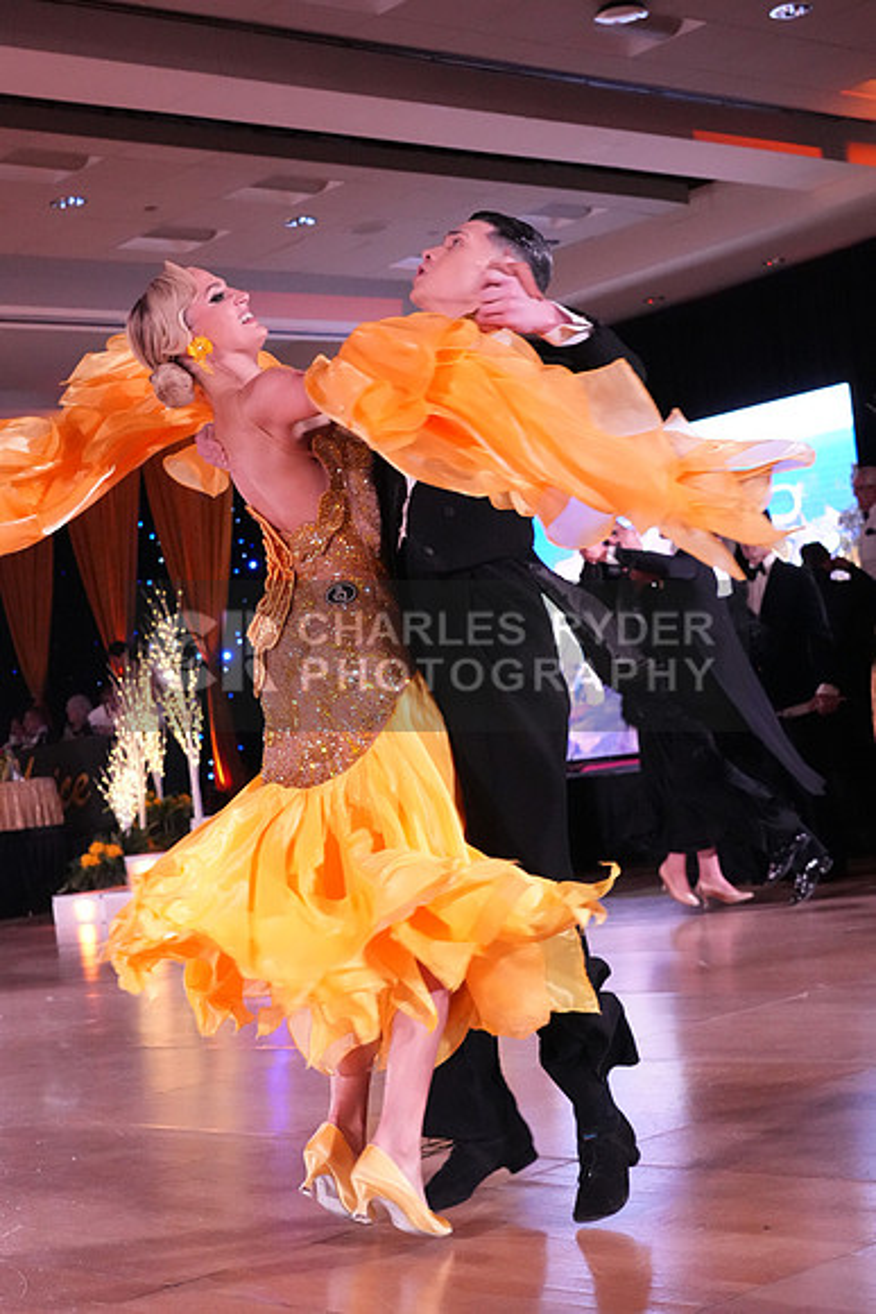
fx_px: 2079
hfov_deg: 23.8
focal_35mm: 57
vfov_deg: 35.0
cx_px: 438
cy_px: 657
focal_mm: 38
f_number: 5.6
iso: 8000
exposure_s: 1/400
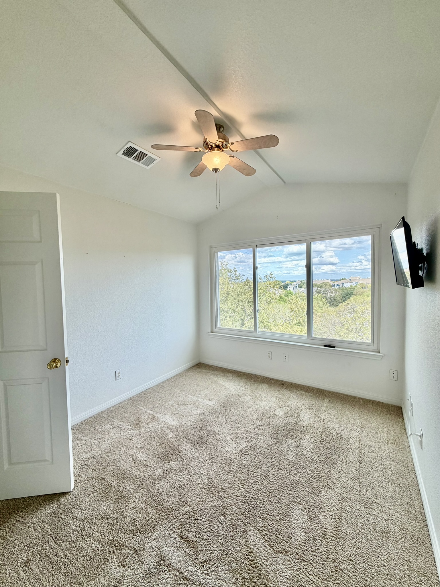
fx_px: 237
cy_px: 294
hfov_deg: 85.7
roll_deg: +1.7
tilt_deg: -2.4
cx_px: 220
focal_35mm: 14
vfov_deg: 102.1
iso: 64
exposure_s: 1/120
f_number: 2.2
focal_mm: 2.22
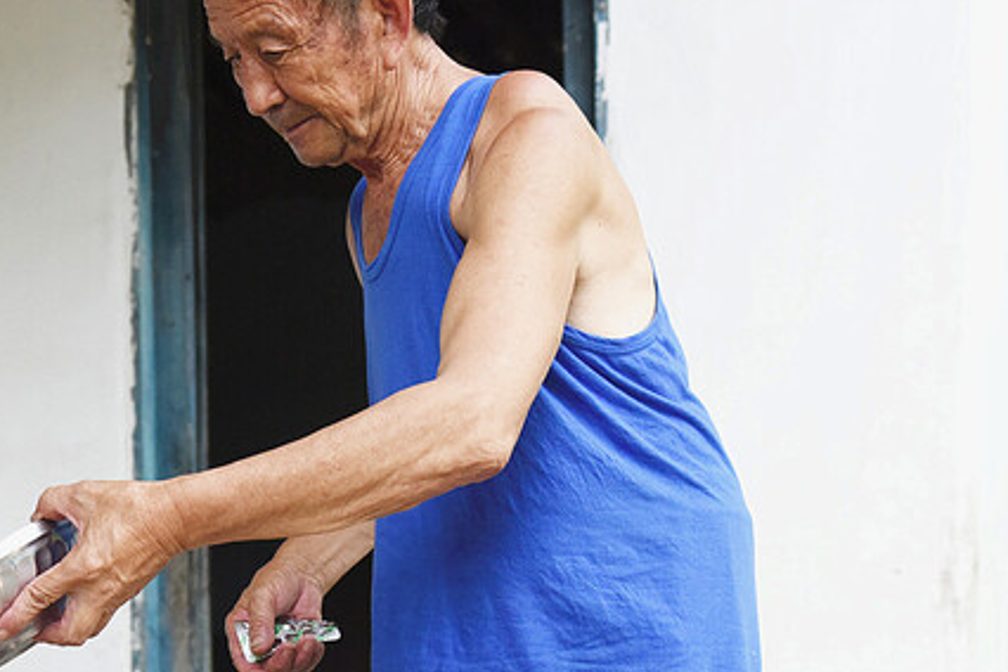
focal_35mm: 77
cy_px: 570
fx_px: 2156
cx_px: 308
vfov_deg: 17.5
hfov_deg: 26.1
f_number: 4
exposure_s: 1/2500
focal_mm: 32
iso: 1250
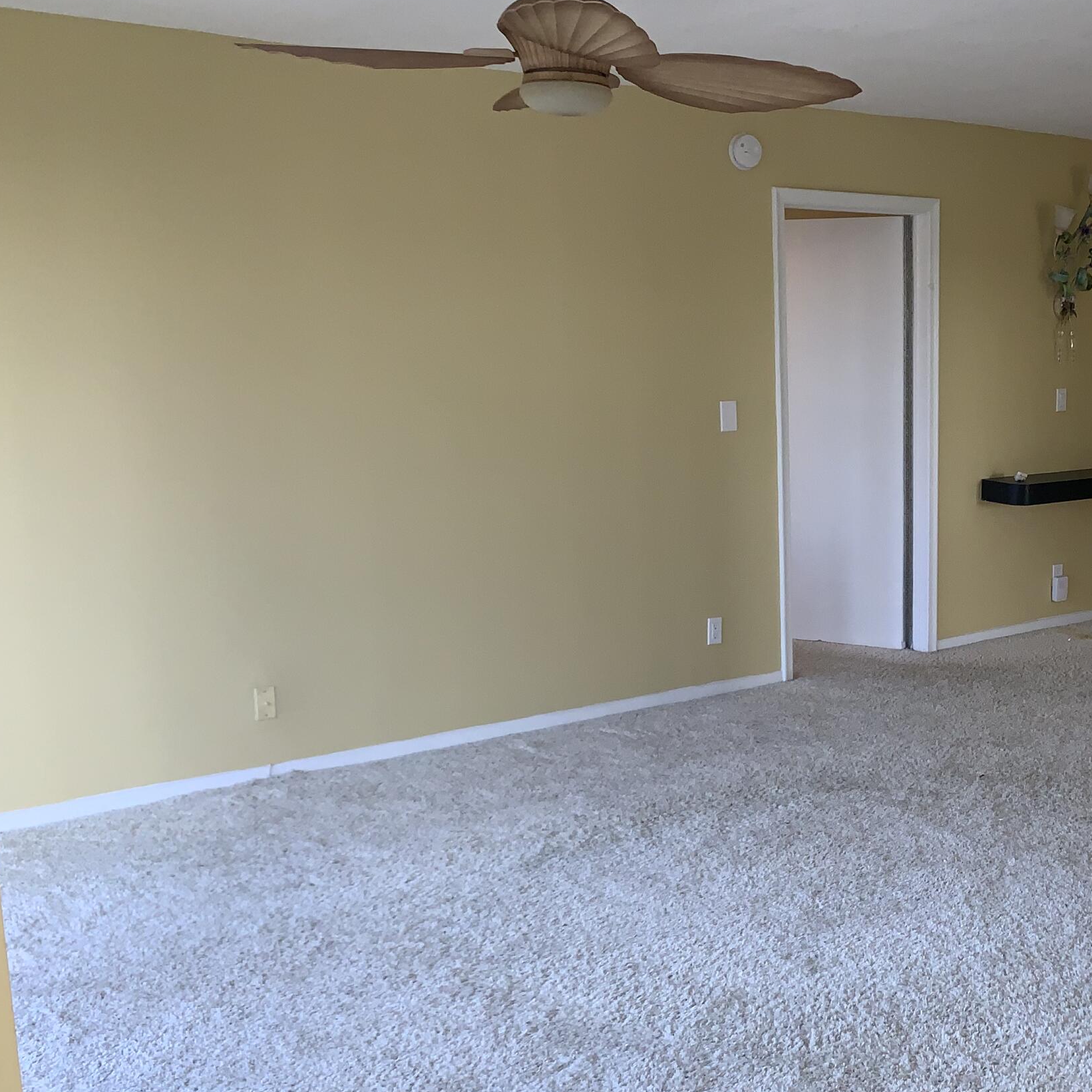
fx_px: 1499
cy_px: 622
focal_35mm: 42
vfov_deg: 39.9
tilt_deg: -11.0
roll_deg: +0.3
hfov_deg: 38.3
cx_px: 895
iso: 64
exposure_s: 1/120
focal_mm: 4.25
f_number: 1.8
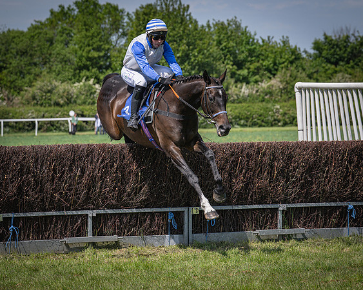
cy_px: 120
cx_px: 176
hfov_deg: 10.9
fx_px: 1894
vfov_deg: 8.8
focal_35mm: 176
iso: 200
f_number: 4
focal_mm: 98
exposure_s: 1/3200
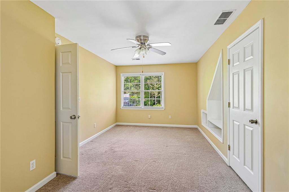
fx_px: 132
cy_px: 96
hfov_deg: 95.0
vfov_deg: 72.0
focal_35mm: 16
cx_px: 144
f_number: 8
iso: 400
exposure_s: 1/30
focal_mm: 16.5
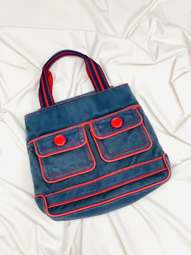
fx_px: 383
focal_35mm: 52
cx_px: 96
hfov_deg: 28.0
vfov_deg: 36.8
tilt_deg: -78.5
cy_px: 128
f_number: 2.4
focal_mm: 6
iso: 100
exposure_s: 1/122
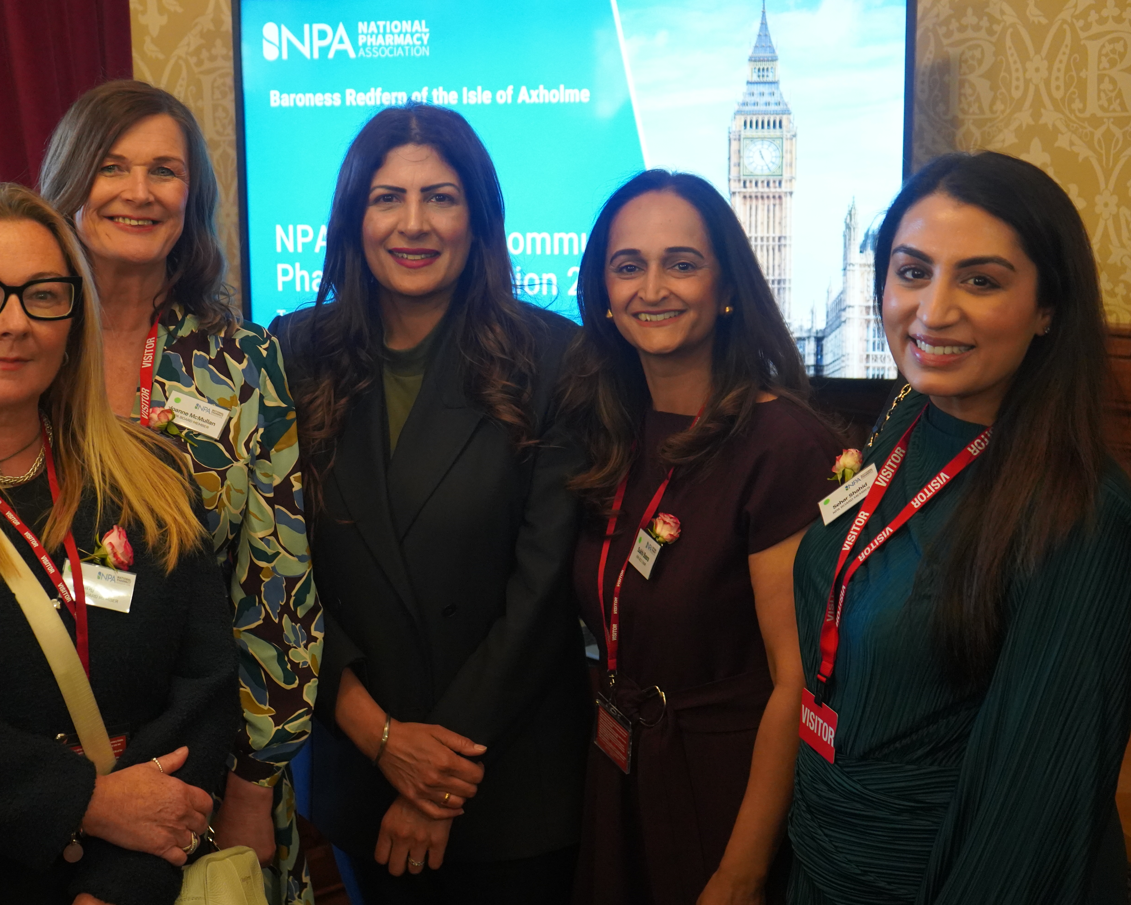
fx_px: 1841
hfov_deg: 34.0
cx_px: 451
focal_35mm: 55
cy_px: 458
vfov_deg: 27.6
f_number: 4.5
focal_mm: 48
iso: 6400
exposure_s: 1/160
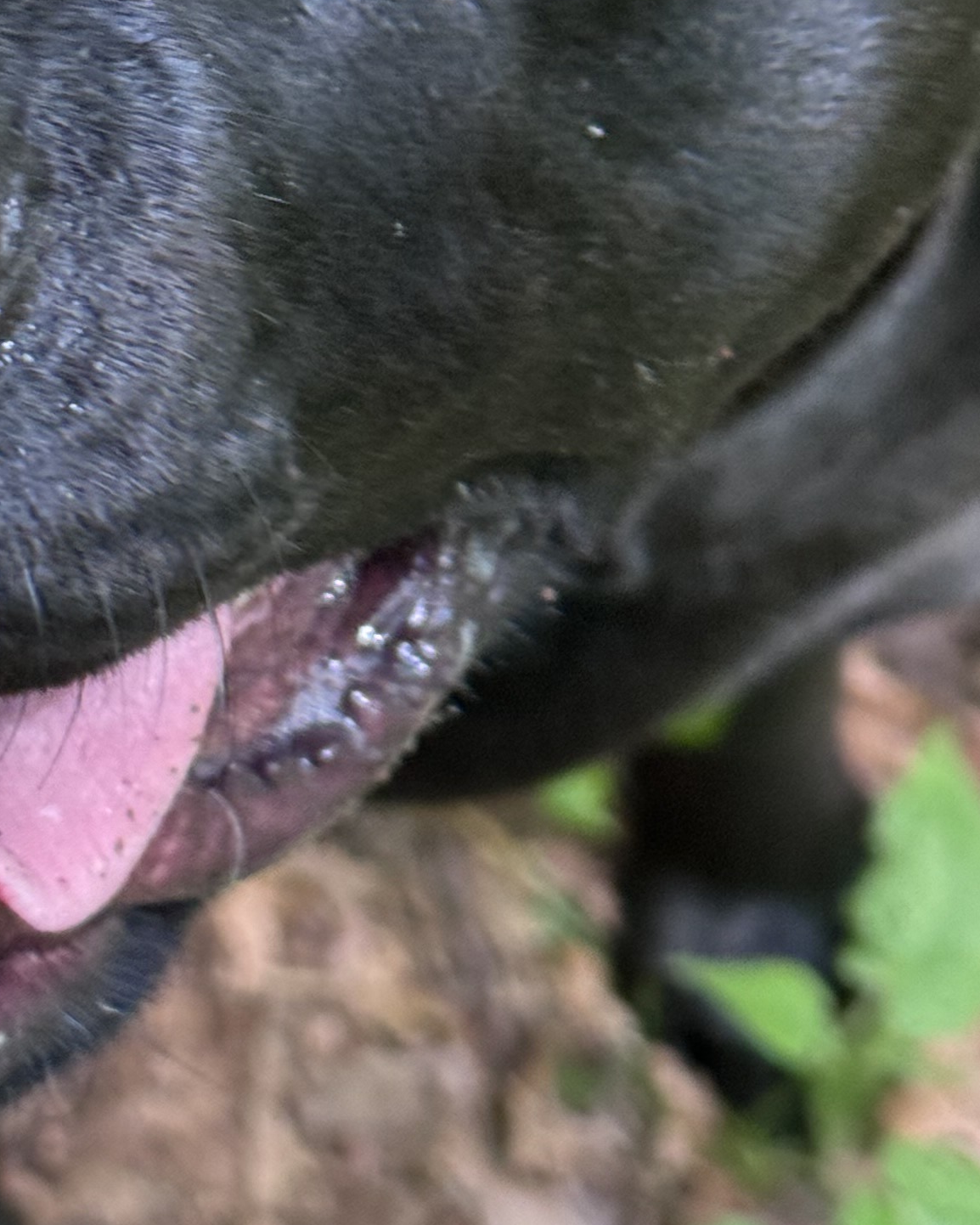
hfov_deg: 11.7
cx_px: 82
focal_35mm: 131
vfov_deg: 14.3
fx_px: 4748
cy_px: -184
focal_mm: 6.76
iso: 100
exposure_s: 1/60
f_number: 1.78
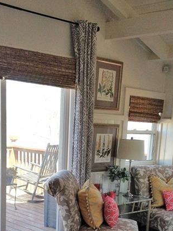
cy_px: 202
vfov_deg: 29.2
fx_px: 426
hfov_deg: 22.9
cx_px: 81
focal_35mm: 64
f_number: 2.4
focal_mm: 4.28
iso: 80
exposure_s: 1/120
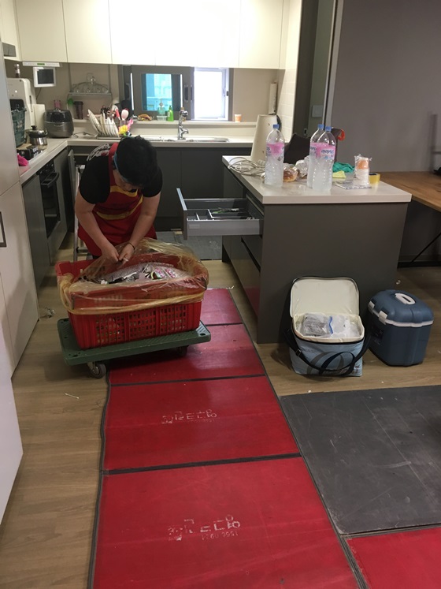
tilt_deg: -21.9
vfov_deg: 61.7
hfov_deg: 48.2
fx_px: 493
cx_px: 220
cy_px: 294
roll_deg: -2.5
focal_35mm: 29
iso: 80
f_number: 2.2
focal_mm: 4.15
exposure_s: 1/30
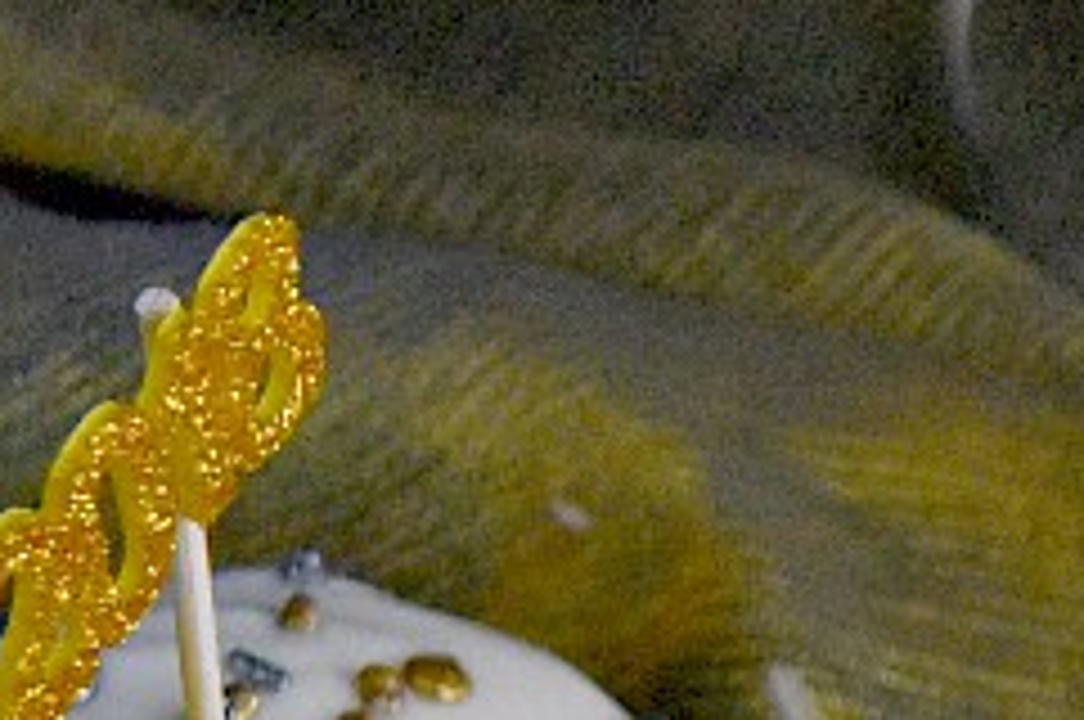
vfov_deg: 4.4
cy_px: 1156
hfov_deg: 6.5
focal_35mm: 306
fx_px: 9202
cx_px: 2253
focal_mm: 48
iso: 4000
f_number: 5.6
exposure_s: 1/400
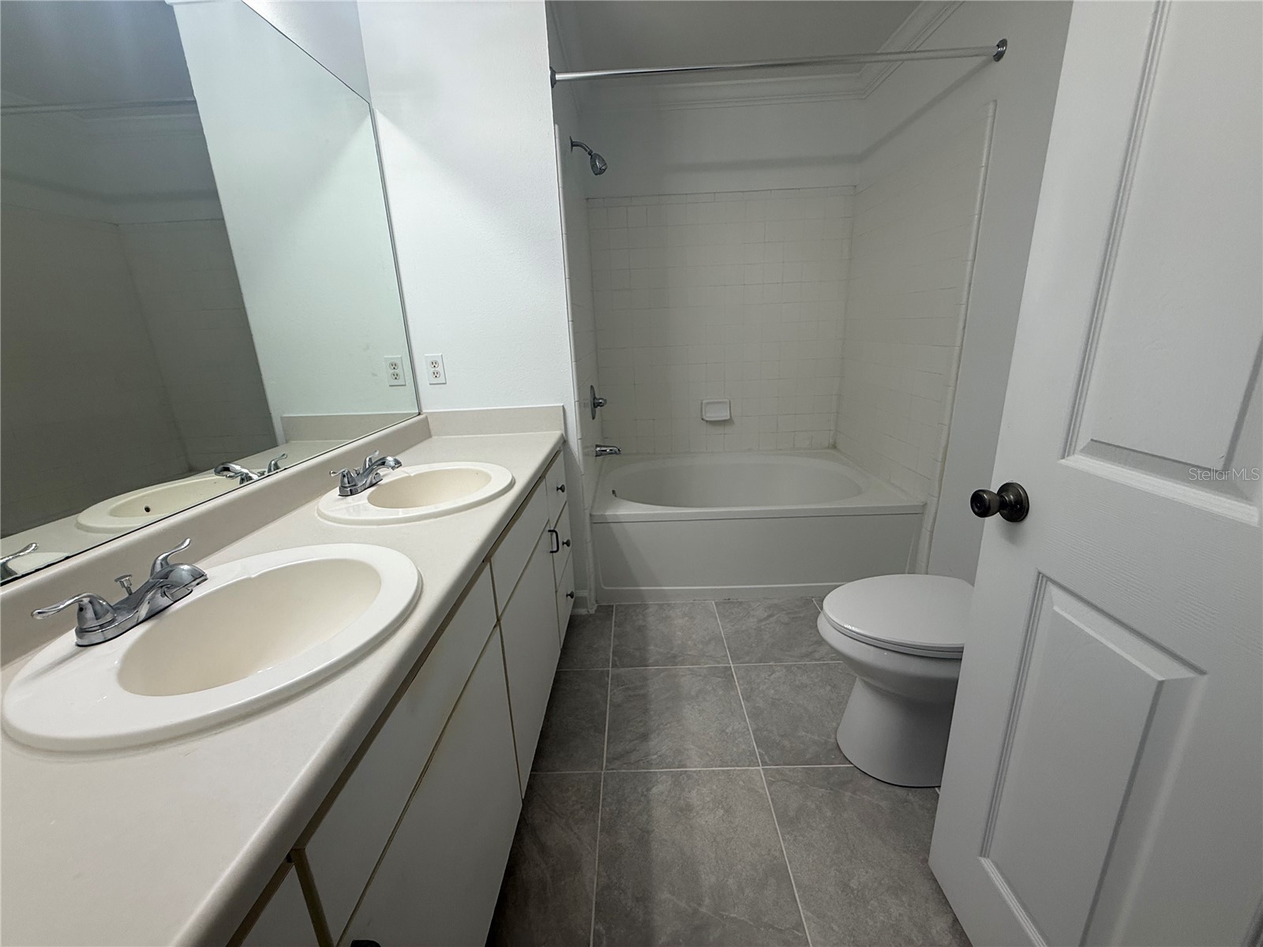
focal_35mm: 14
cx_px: 632
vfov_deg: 85.7
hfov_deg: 102.1
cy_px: 474
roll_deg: +2.2
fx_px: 511
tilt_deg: -16.0
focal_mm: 2.22
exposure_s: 1/120
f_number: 2.2
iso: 100
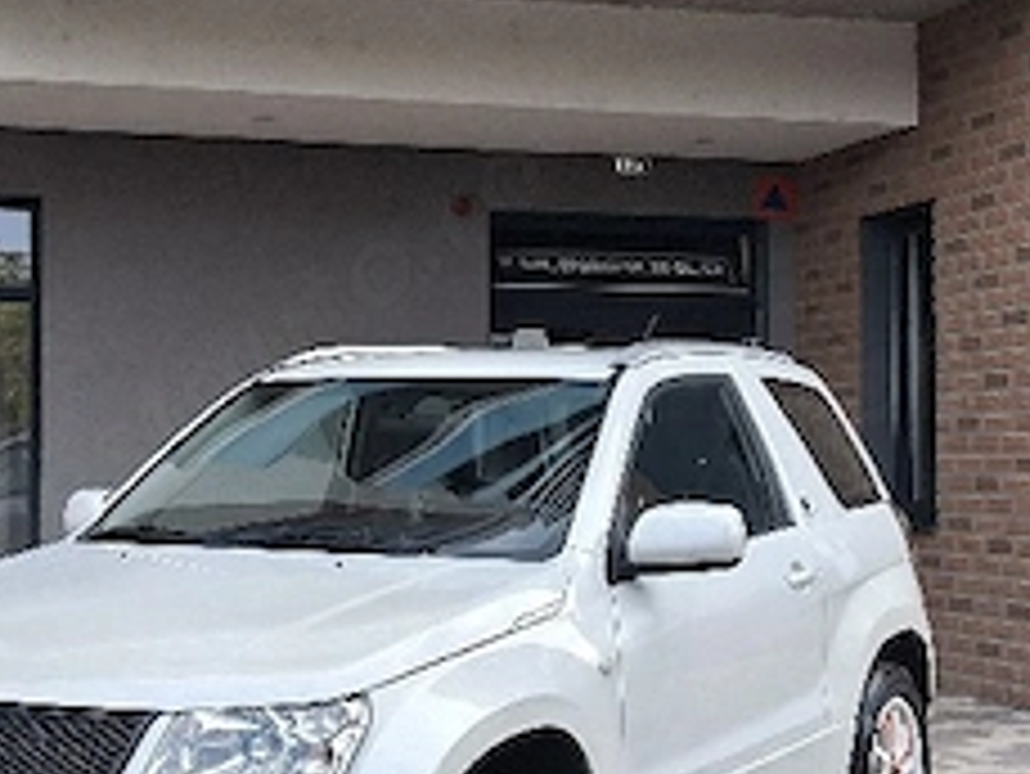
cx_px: 472
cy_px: 387
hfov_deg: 28.5
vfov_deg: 21.6
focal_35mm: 68
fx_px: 2024
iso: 32
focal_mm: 3.98
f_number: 1.8
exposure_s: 1/100
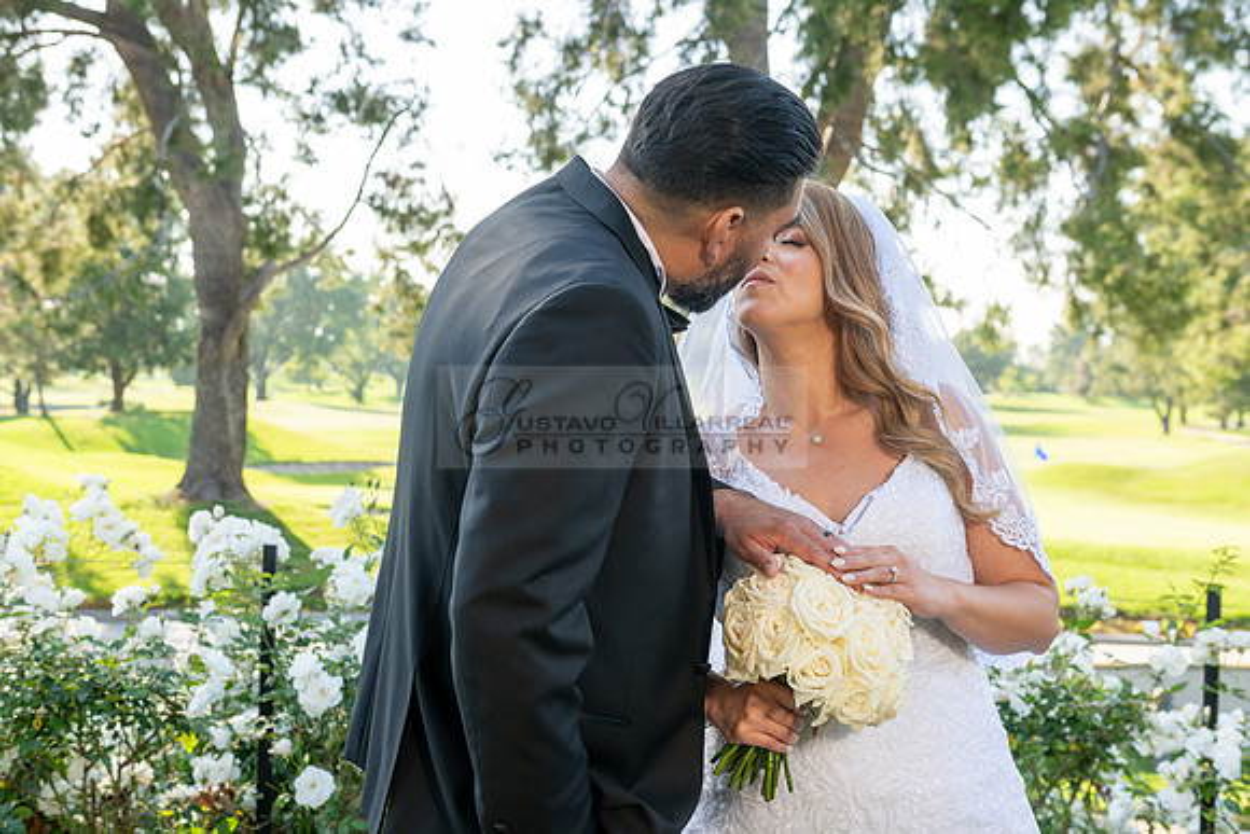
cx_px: 625
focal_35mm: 48
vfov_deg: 28.1
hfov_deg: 41.1
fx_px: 1667
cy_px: 417
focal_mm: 48
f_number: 5
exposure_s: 1/250
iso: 200
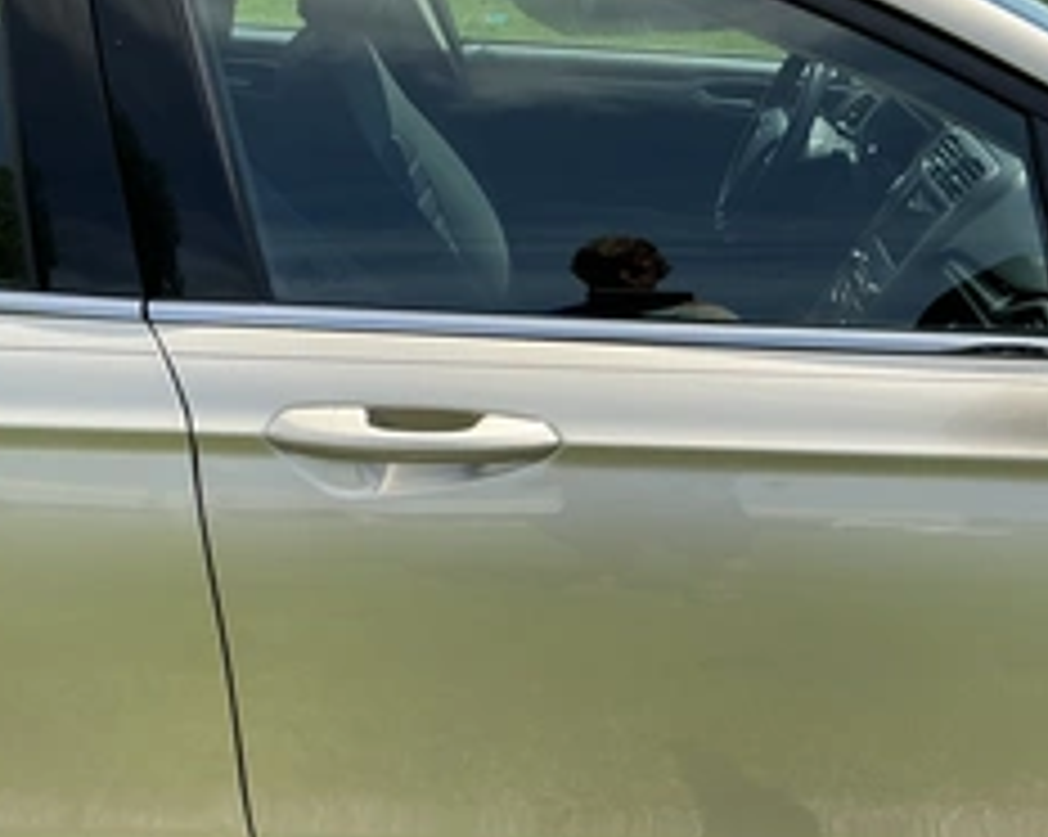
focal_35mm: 47
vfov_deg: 32.0
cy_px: 454
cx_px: 688
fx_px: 1457
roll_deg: -1.4
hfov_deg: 39.2
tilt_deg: -22.2
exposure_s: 1/1076
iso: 25
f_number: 1.8
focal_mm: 3
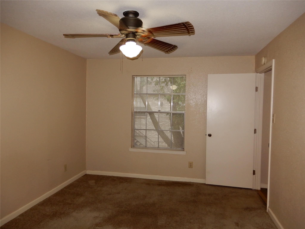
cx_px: 152
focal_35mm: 24
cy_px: 114
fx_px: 211
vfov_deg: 56.8
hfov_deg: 71.6
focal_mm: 4.3
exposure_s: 1/30
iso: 200
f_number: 3.4
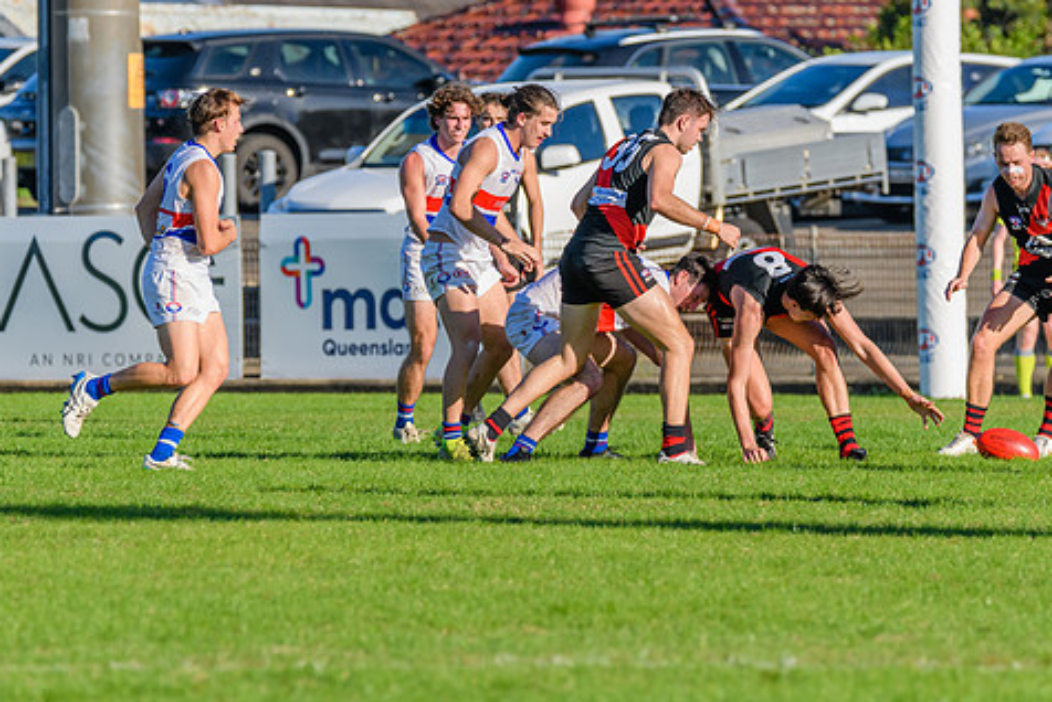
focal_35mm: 493
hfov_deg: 4.2
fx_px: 14415
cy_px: 304
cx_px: 542
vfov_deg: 2.8
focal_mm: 350
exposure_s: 1/2000
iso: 800
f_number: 8
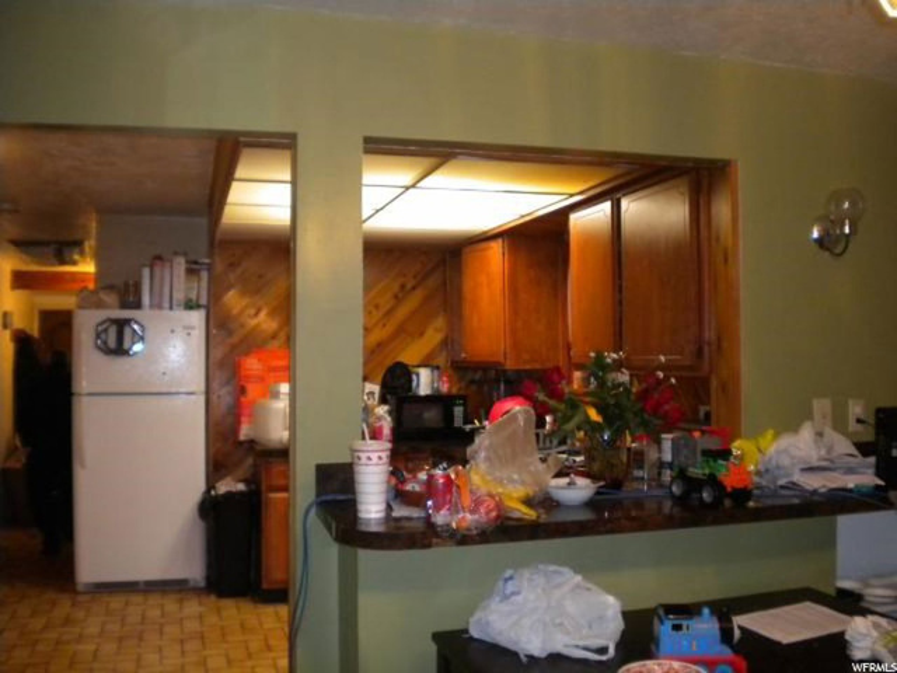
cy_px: 336
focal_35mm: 35
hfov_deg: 52.6
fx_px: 907
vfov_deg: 40.7
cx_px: 448
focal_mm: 6.3
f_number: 3.1
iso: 400
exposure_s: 1/30
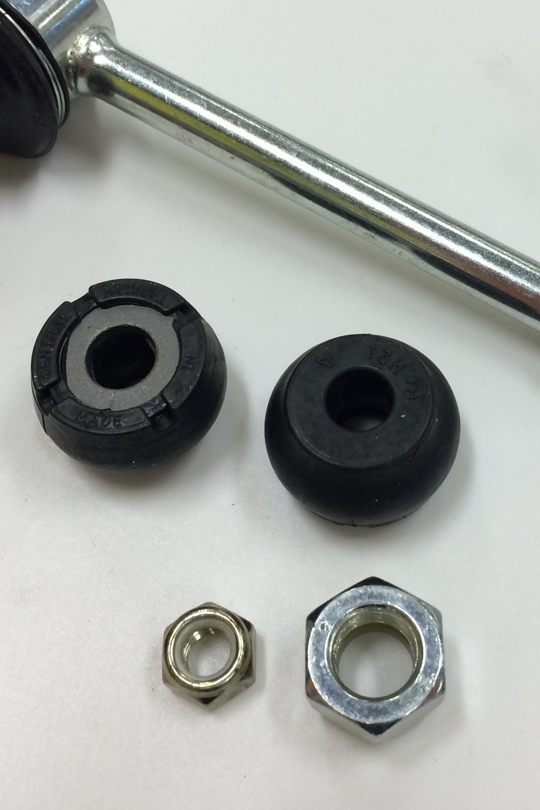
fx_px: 1170
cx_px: 360
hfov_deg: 25.9
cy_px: 319
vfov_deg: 38.0
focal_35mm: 52
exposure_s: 1/33
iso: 40
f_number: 2.2
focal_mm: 4.12
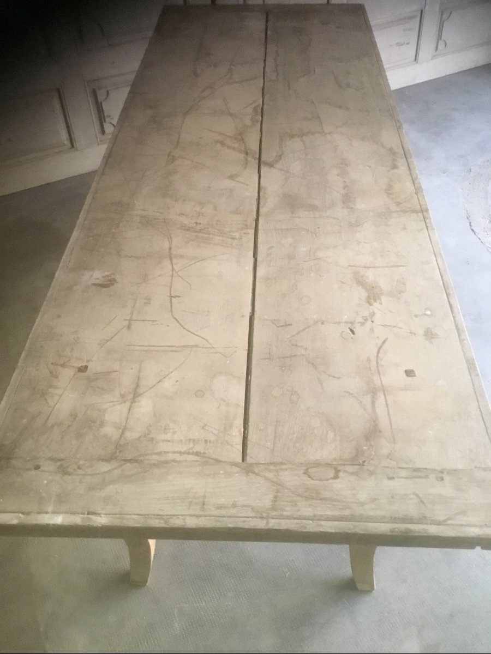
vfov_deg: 58.4
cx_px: 246
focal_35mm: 31
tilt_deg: -43.8
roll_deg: +0.0
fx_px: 586
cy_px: 327
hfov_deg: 45.4
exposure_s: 1/17
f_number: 2.4
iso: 200
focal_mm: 3.3
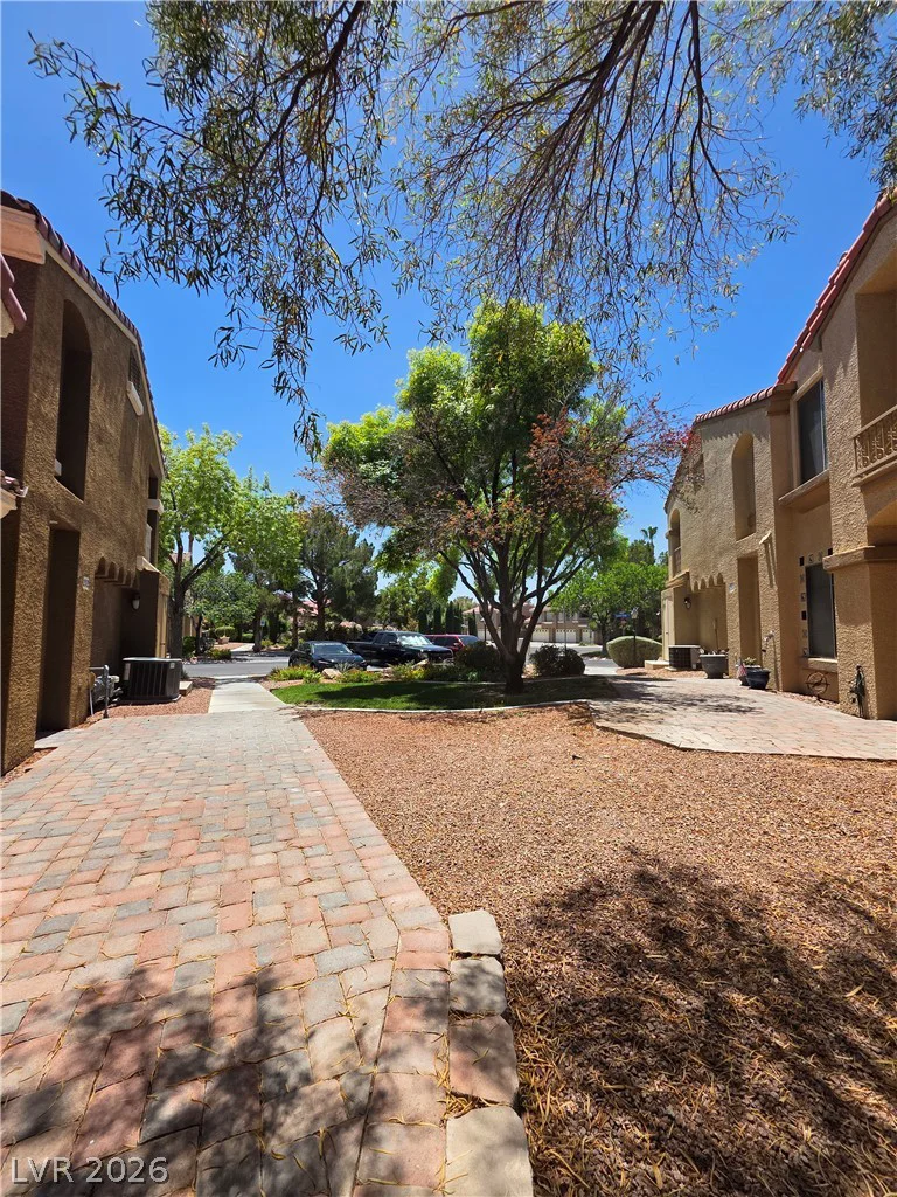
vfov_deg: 106.2
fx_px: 449
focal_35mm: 13
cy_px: 598
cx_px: 448
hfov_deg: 89.9
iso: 40
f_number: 1.9
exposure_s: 1/1650
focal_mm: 2.2
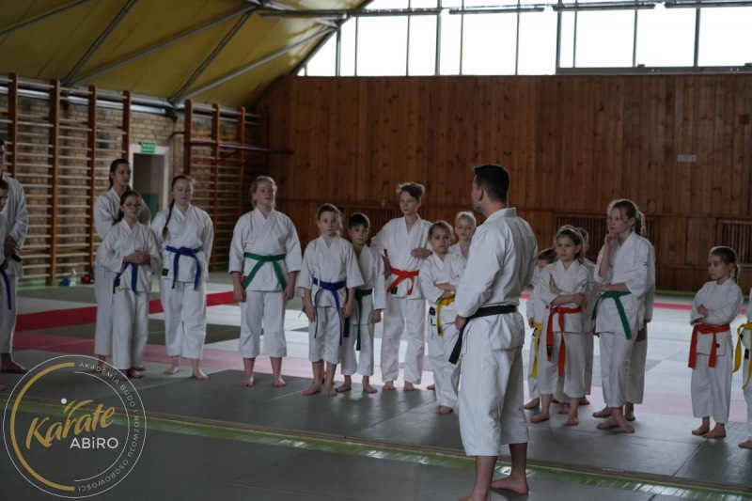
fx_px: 1211
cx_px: 376
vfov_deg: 23.4
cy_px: 250
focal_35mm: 58
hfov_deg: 34.5
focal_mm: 58
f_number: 4
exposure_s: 1/160
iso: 2000
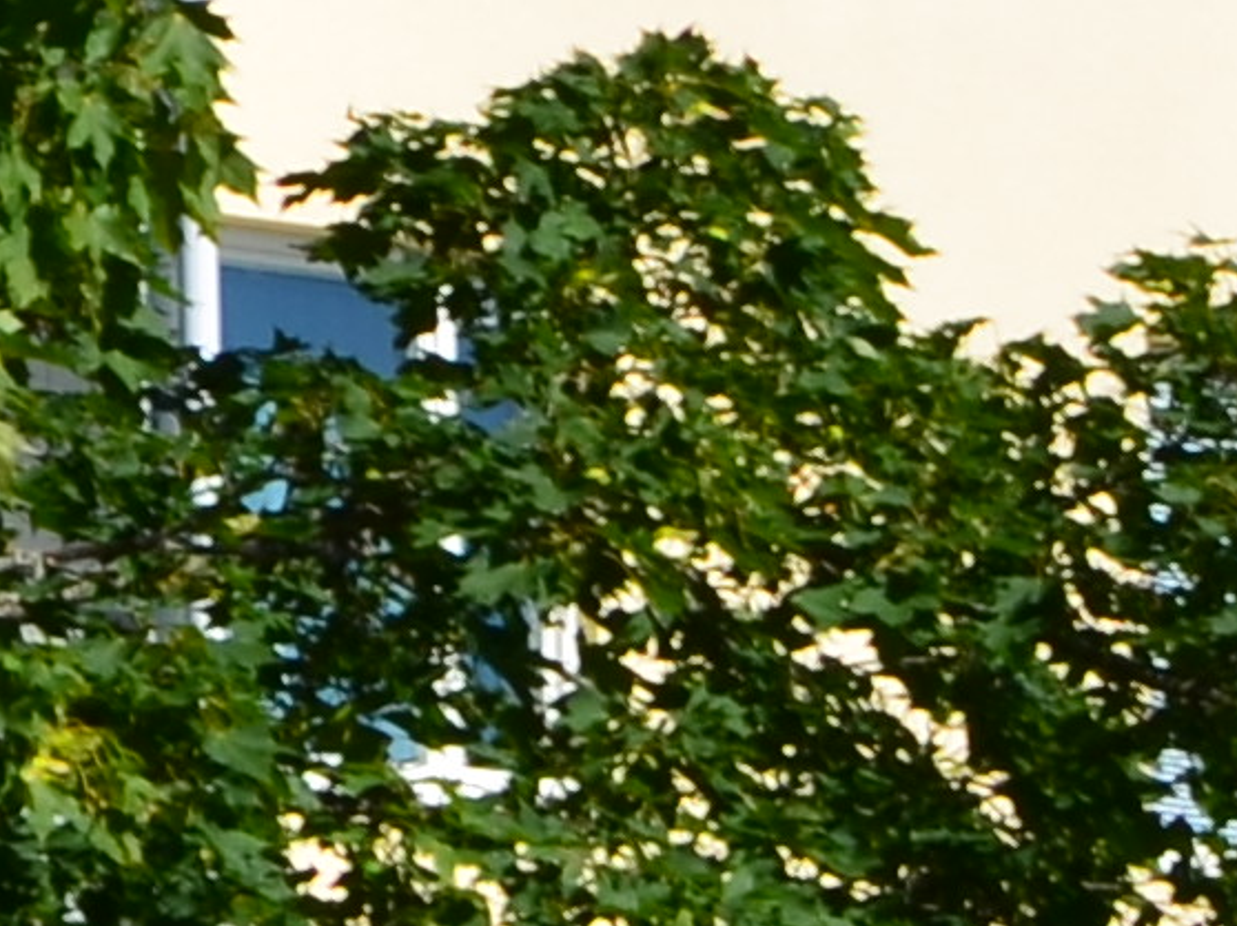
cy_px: 1648
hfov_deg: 5.4
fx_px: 12716
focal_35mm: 356
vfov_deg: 4.1
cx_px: 2973
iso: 100
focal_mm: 28
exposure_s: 1/160
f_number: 11
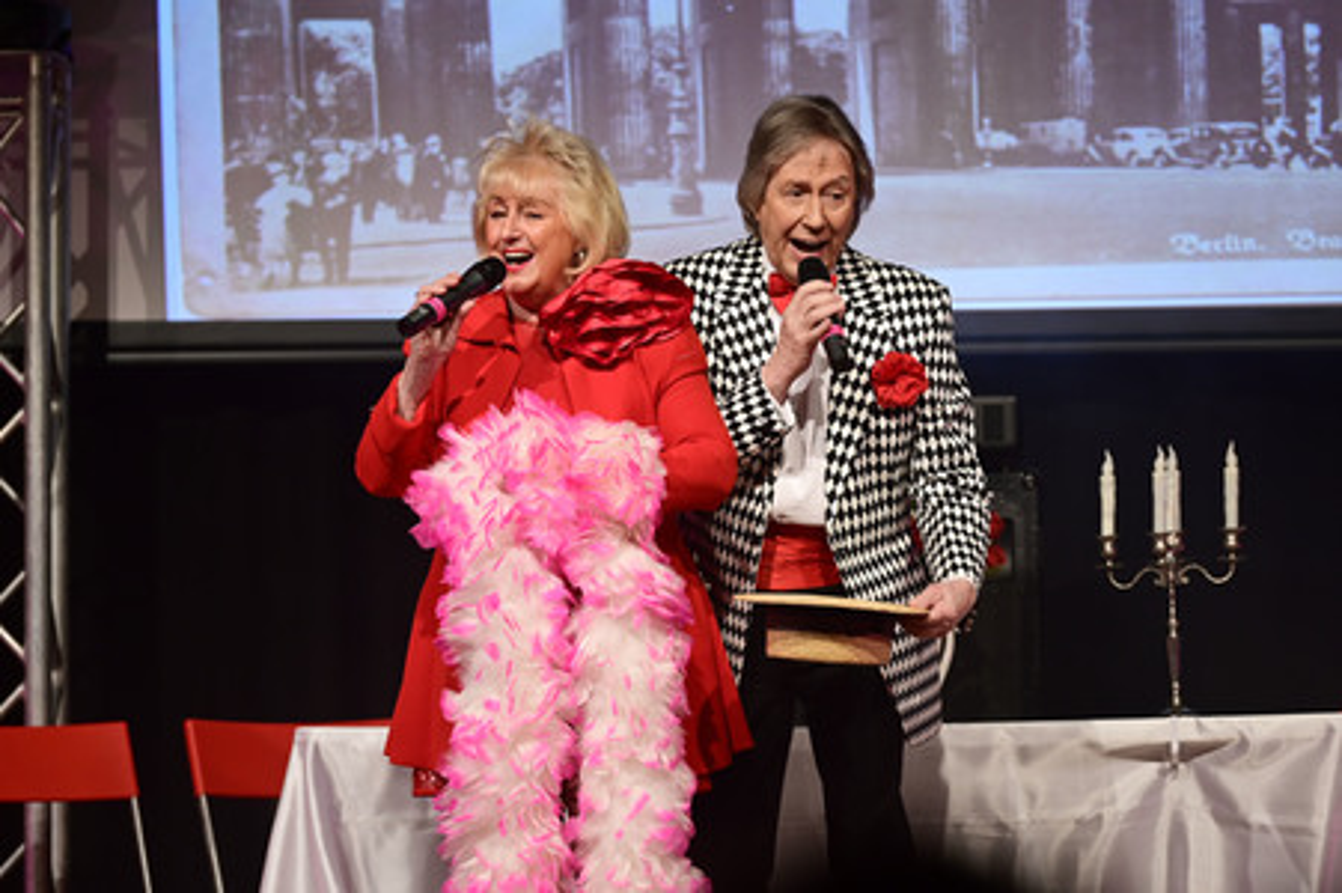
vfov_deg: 6.9
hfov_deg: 10.3
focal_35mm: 200
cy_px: 446
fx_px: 7450
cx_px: 671
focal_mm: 200
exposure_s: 1/250
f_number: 3.5
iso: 1000
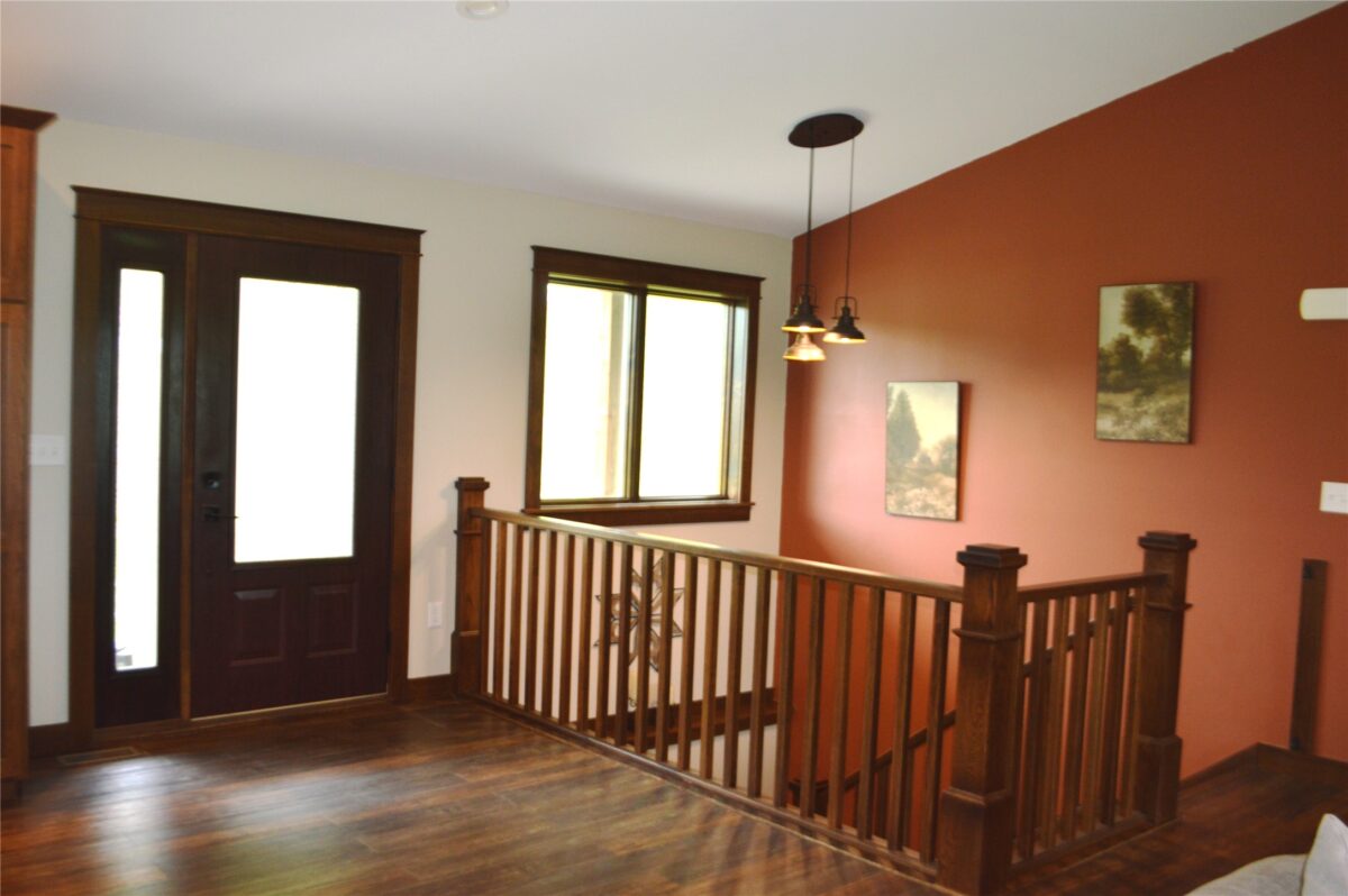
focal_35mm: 33
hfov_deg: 57.3
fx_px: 1235
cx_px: 674
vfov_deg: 39.9
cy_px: 448
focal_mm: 22
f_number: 4
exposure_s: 1/60
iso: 400
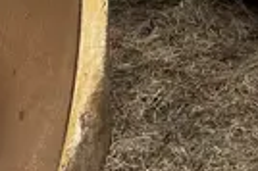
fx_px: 1281
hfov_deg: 11.2
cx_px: 323
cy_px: -281
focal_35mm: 179
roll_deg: -0.8
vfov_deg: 7.1
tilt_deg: -9.0
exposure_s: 1/121
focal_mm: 6.86
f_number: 1.78
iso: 64
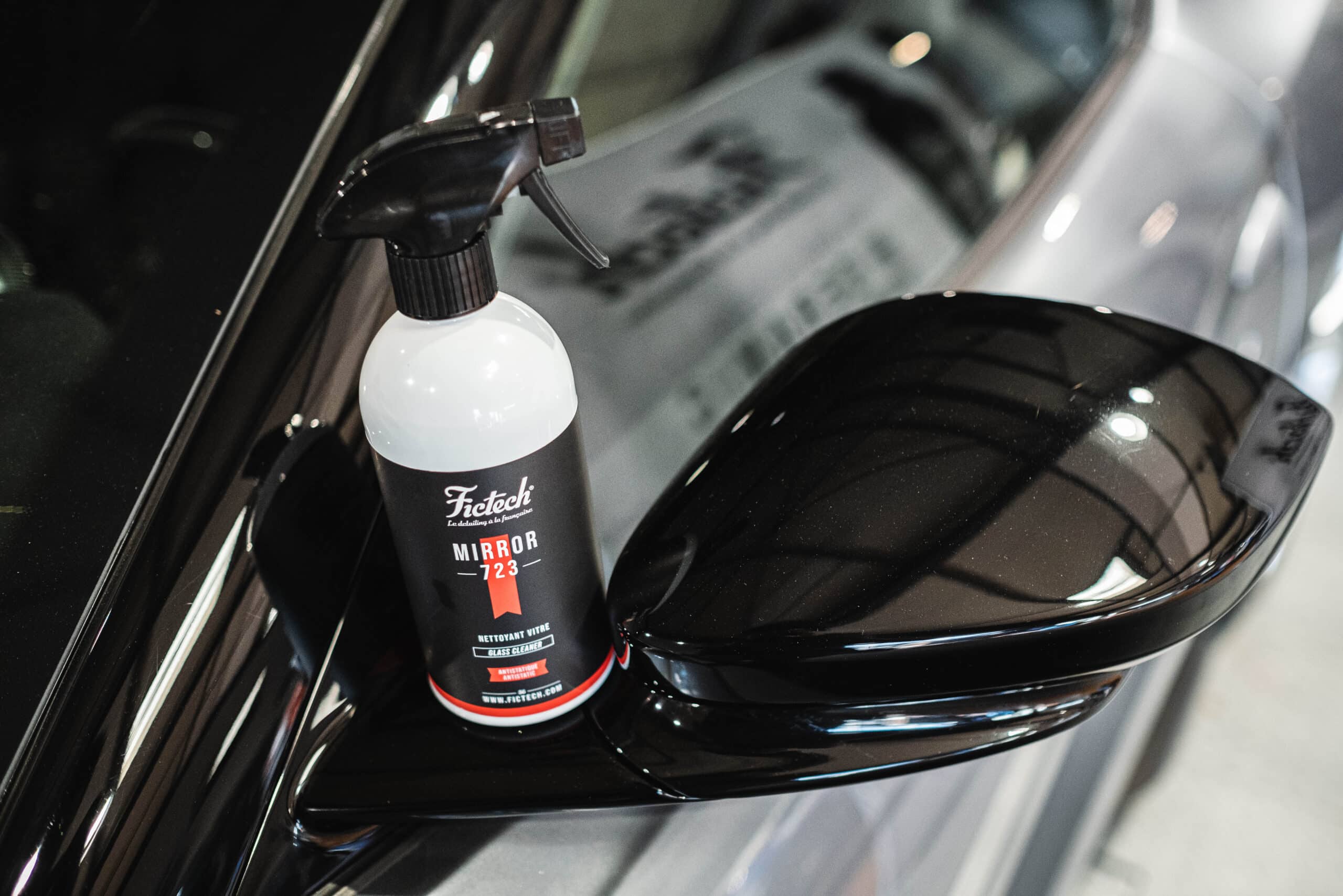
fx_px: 1306
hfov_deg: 54.4
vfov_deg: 37.9
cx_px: 672
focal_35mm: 35
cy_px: 448
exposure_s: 1/75
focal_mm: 23
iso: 1600
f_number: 2
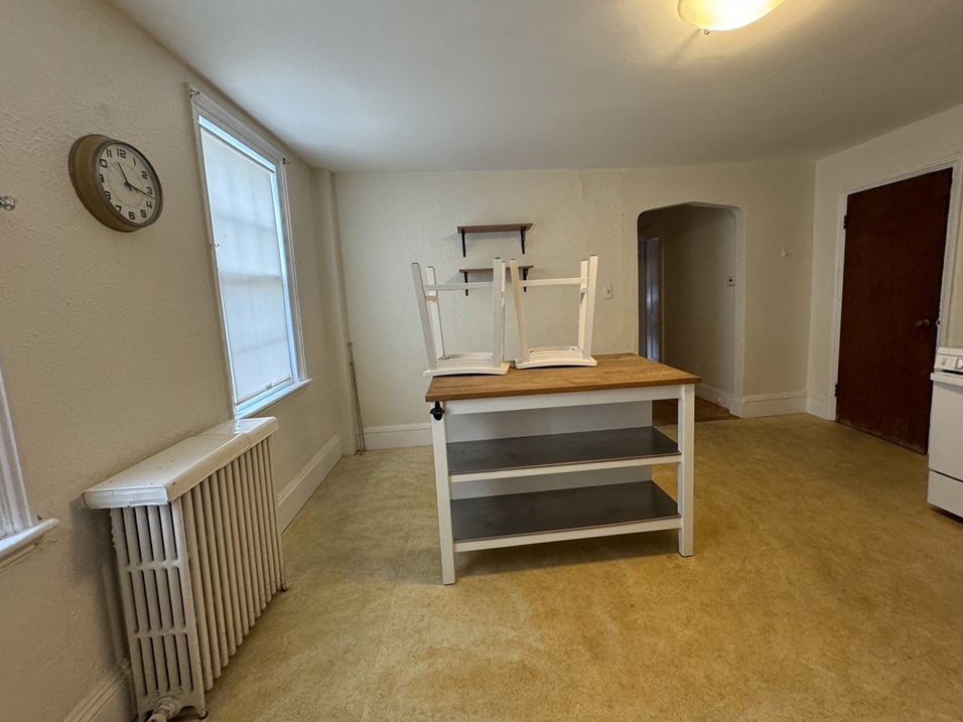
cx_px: 508
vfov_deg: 81.7
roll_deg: +3.3
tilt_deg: -7.2
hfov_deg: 98.1
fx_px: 417
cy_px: 341
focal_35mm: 15
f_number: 2.2
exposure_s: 1/60
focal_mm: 2.22
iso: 400
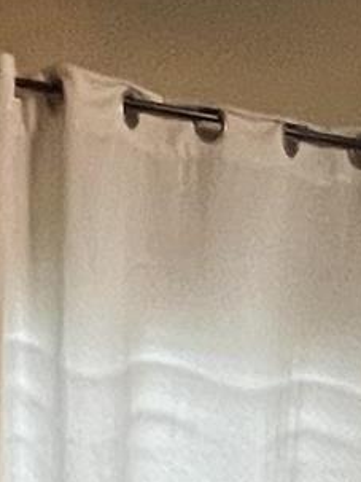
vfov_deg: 12.8
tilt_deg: -5.2
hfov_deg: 10.6
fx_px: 1837
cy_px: 997
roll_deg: -0.8
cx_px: 623
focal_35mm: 132
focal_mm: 1.57
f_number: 1.8
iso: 500
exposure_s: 1/60
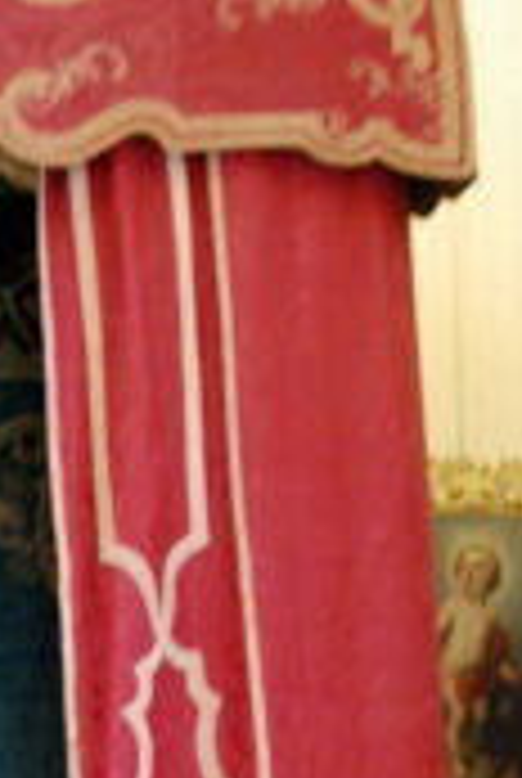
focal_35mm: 78
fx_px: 1690
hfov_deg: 16.7
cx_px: -119
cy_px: 760
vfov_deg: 24.8
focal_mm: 18
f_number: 3.5
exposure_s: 1/6
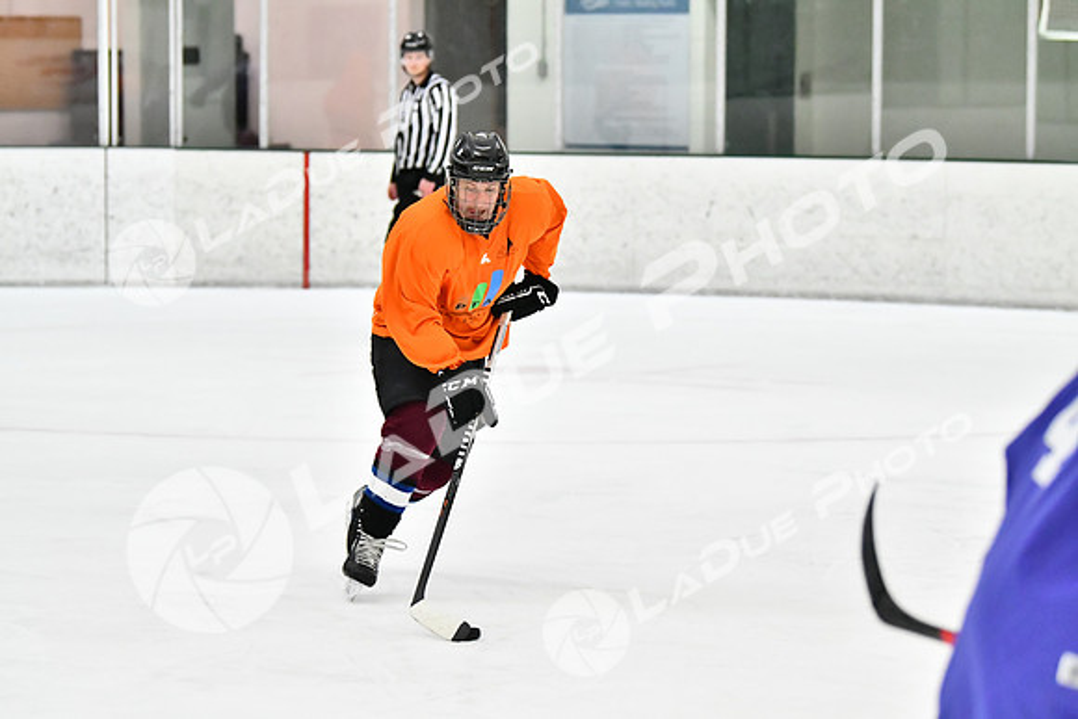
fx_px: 4582
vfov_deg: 9.0
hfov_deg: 13.4
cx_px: 539
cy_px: 360
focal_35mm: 153
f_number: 2.8
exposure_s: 1/1600
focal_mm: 102
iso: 6400
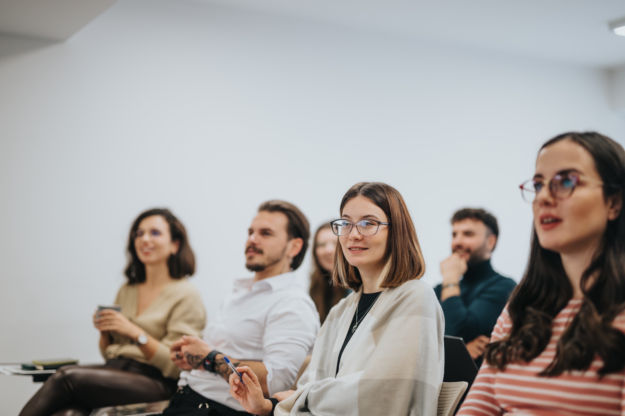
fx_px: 868
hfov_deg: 39.6
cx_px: 312
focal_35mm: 50
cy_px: 208
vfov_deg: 27.0
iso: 200
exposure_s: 1/200
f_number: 1.2
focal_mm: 50
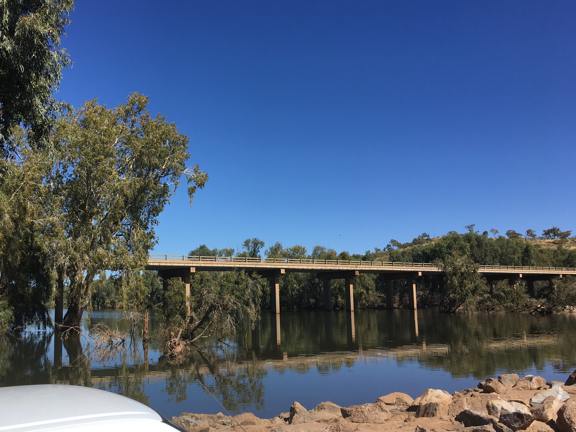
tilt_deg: +7.2
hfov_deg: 49.6
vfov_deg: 38.6
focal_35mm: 37
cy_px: 239
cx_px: 215
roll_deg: +2.1
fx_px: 616
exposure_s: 1/2137
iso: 25
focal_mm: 4.15
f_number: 2.2
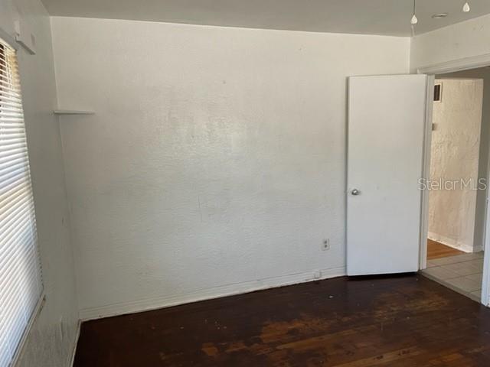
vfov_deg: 53.1
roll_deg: +1.2
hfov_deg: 67.3
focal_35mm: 26
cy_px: 184
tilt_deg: -9.2
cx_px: 245
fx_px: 368
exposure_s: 1/100
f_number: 1.6
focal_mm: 4.2
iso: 125
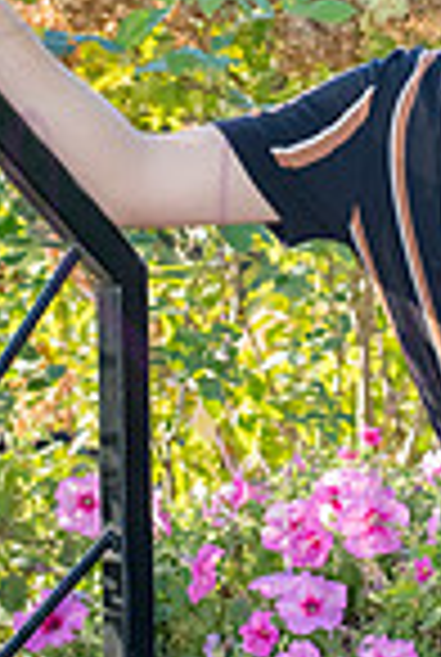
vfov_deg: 8.3
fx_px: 4499
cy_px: 158
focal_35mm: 246
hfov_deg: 5.6
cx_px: 554
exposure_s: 1/320
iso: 800
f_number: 5.6
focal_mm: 80
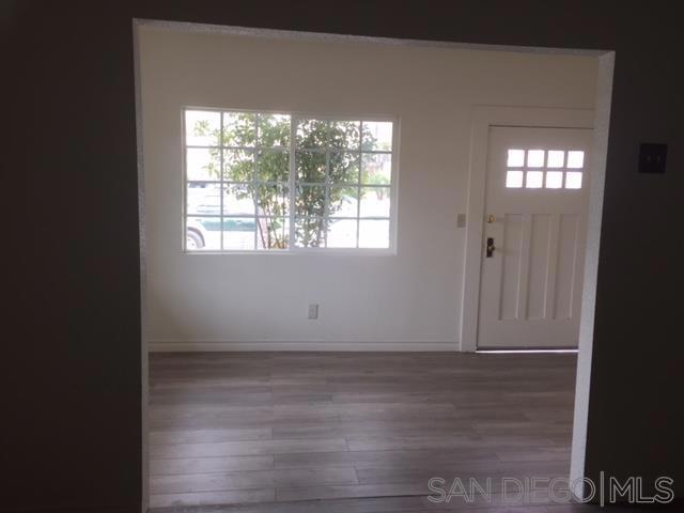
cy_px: 256
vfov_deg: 48.2
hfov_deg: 61.7
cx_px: 342
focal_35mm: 29
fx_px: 573
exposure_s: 1/60
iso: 32
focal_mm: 4.15
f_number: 2.2
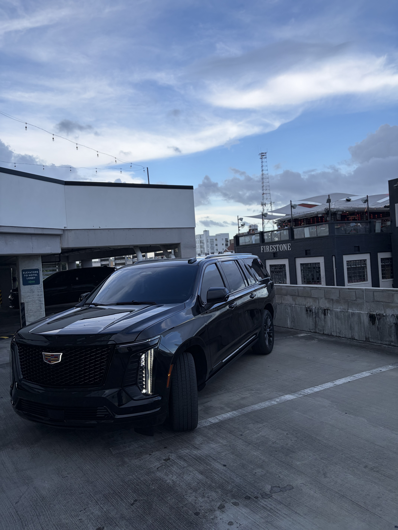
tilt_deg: +0.9
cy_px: 265
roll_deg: +3.7
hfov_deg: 53.1
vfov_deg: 67.3
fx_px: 399
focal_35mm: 26
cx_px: 199
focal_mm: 5.96
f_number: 1.6
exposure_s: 1/850
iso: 50
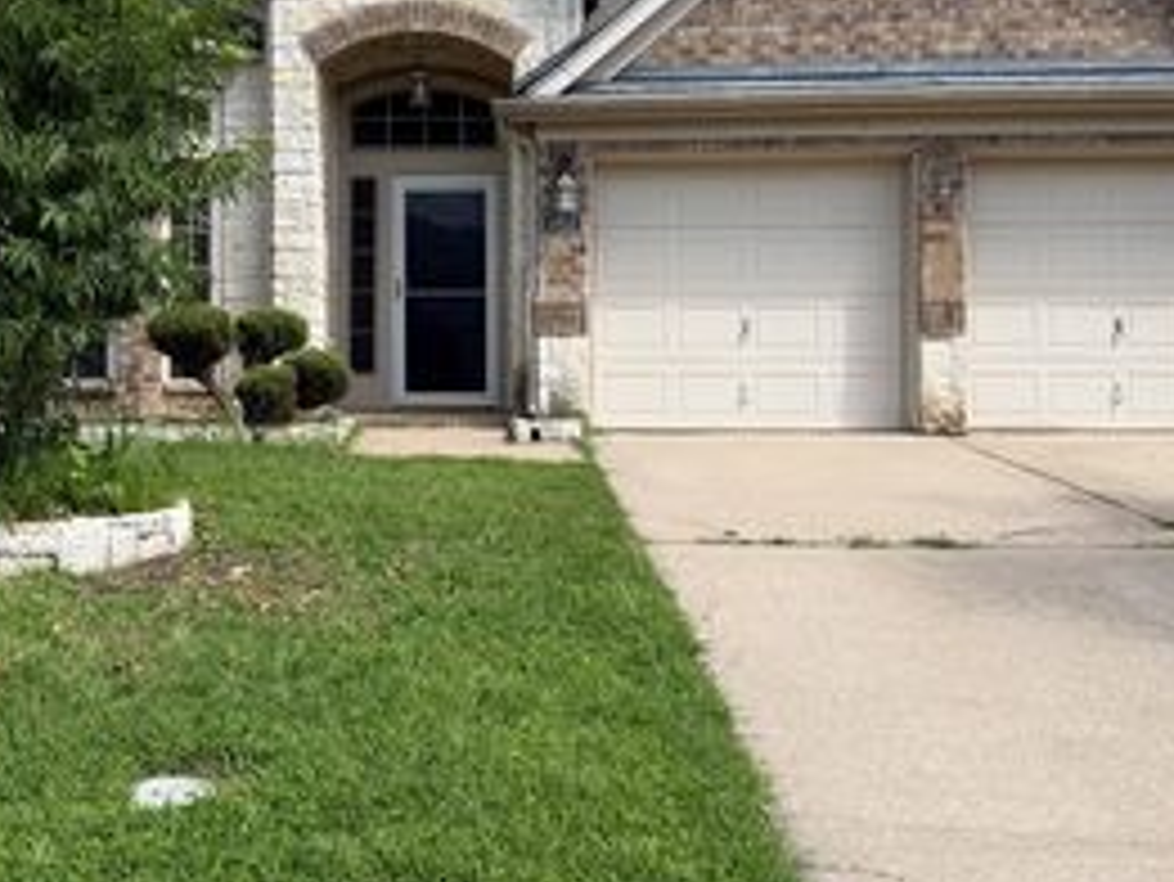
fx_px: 1561
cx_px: 409
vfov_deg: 31.4
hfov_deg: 40.8
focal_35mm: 46
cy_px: 349
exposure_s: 1/2801
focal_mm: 6.76
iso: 80
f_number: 1.78
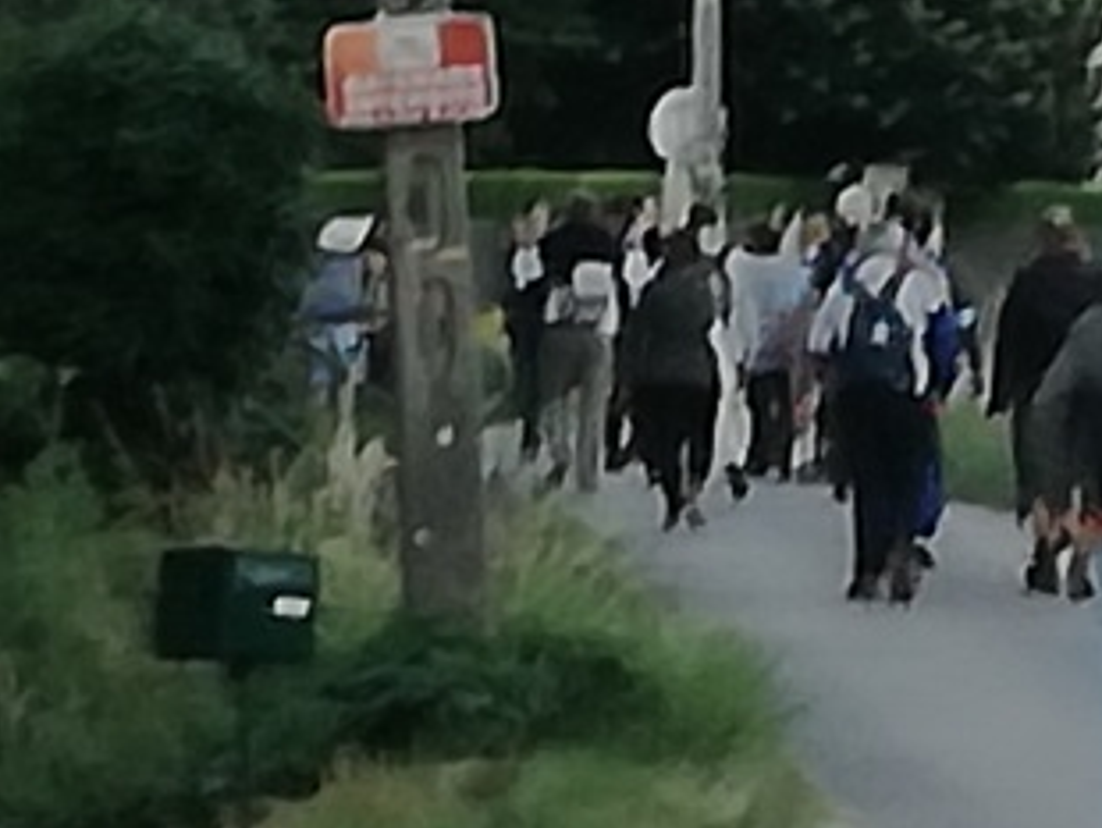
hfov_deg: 4.9
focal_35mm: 398
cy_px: 391
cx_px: 1527
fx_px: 12680
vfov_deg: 3.7
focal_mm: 3.79
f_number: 2
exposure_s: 1/33.3
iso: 125
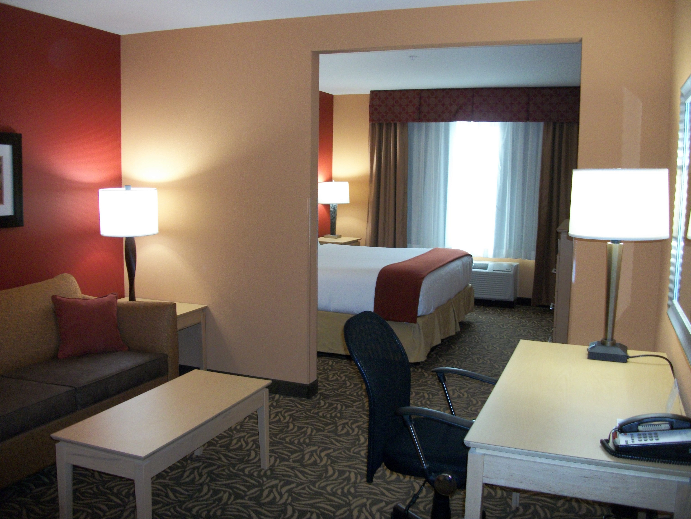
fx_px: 639
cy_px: 260
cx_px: 346
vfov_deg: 44.2
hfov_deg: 56.8
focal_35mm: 32
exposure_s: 1/30
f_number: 2.9
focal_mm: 5.7
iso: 160
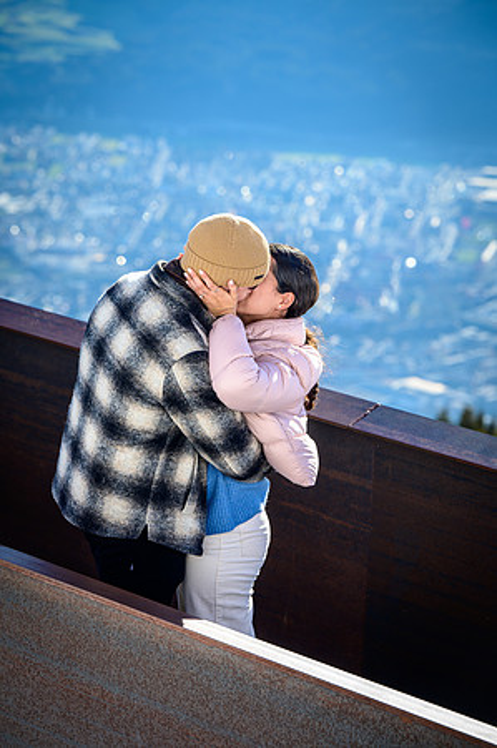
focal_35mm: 115
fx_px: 2387
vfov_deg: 17.8
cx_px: 248
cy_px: 374
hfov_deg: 11.9
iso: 100
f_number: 5
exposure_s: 1/400
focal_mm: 115
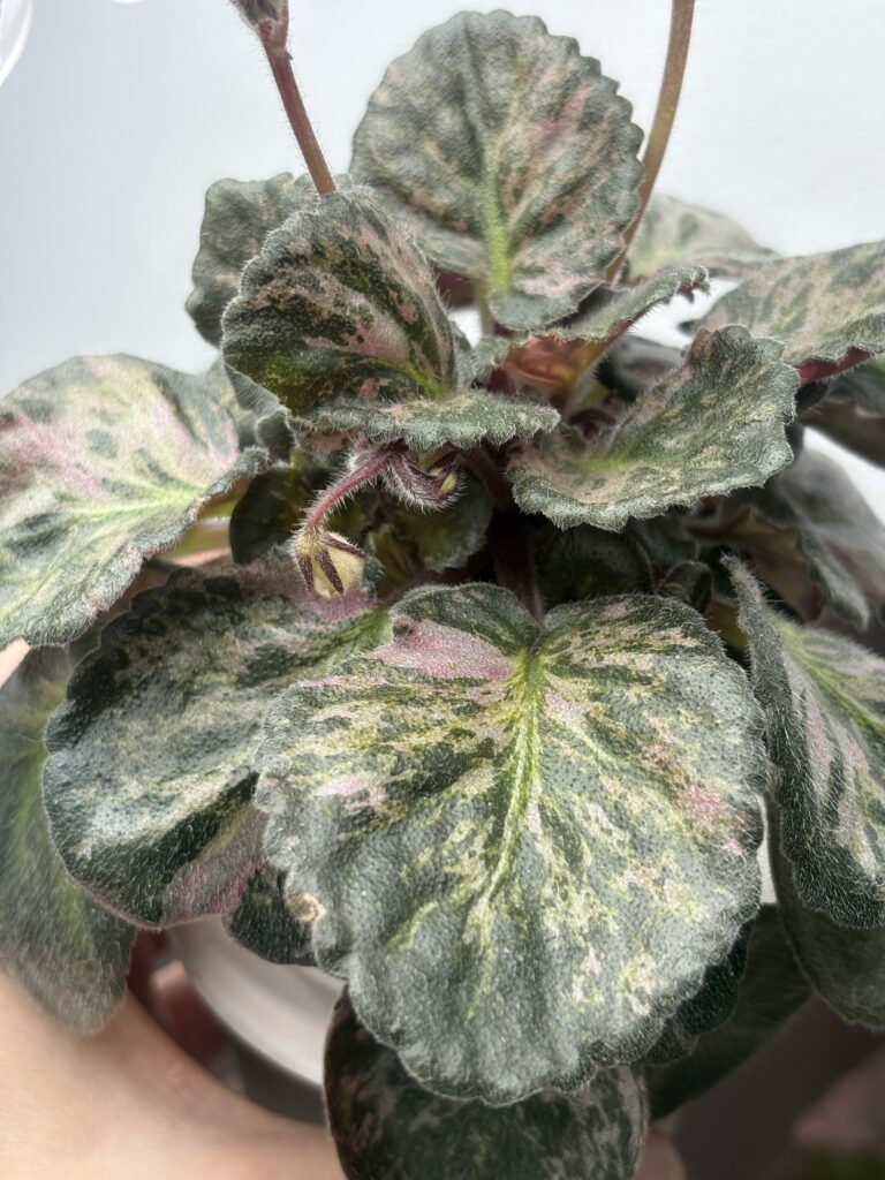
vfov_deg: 36.8
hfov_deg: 28.0
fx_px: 1773
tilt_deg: -25.3
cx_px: 442
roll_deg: -2.6
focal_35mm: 52
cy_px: 590
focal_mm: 5.96
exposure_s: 1/207
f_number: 1.6
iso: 32
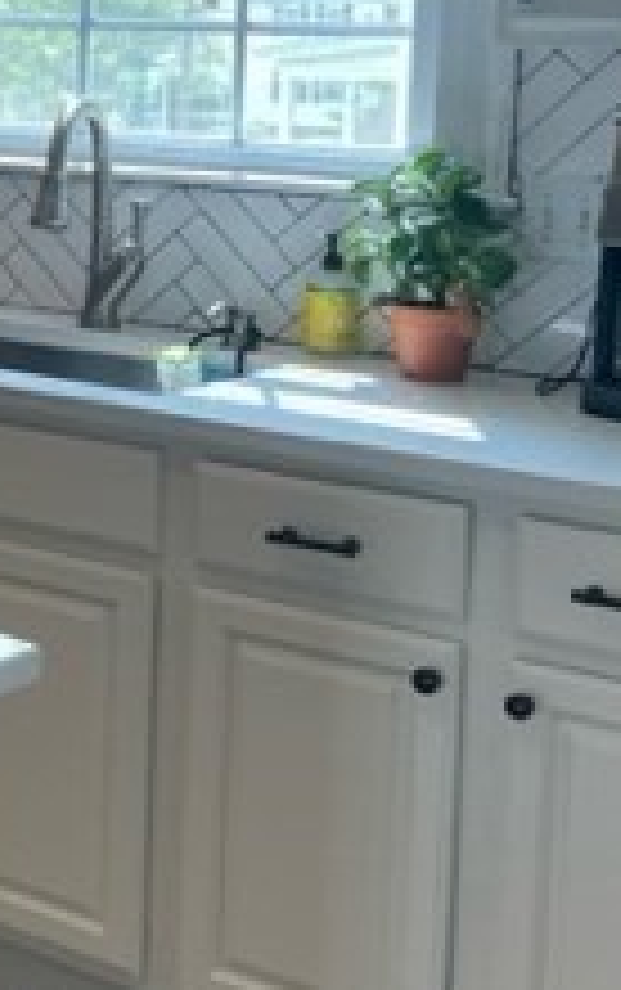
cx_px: -688
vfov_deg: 25.4
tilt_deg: -5.2
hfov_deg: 13.5
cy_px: 194
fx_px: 2161
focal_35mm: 80
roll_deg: -0.1
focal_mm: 4.2
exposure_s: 1/120
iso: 64
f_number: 1.6
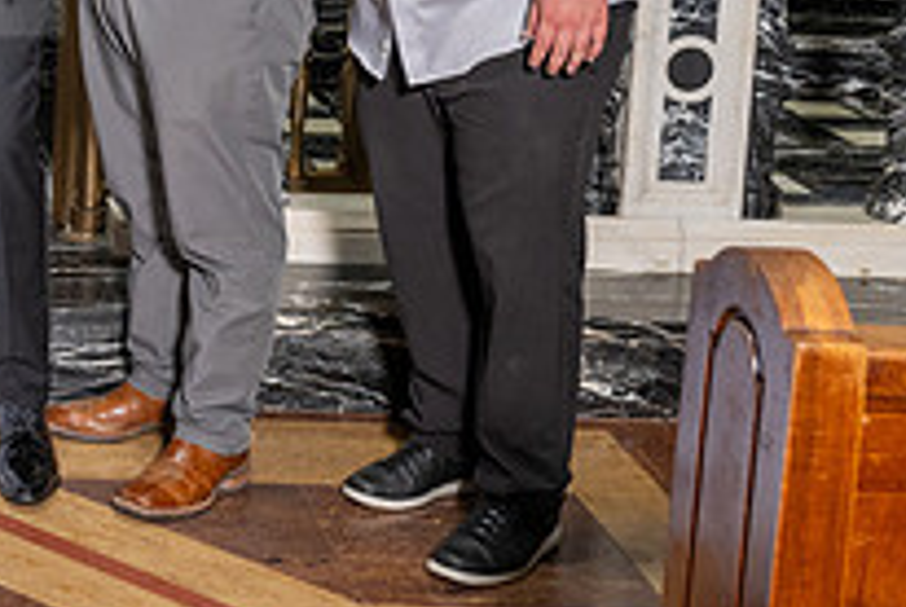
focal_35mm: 91
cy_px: -68
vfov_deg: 14.7
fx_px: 2293
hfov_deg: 20.2
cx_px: -308
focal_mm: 31
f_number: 4
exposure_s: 1/200
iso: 800
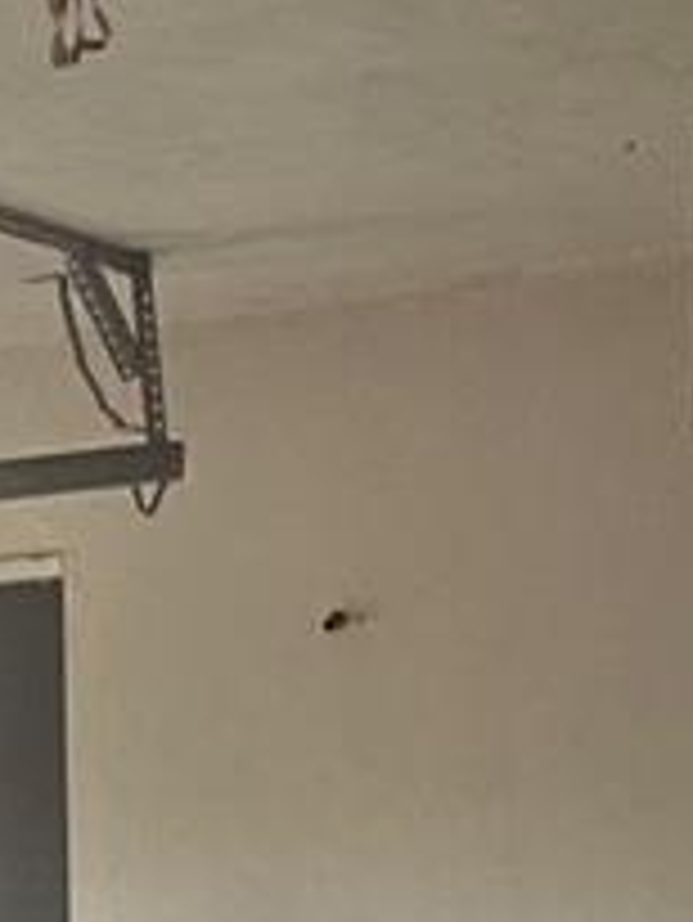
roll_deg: +3.3
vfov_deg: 11.2
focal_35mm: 152
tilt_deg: -14.2
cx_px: -81
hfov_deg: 9.7
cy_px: 2078
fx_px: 4053
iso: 125
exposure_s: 1/62
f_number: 1.8
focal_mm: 4.25
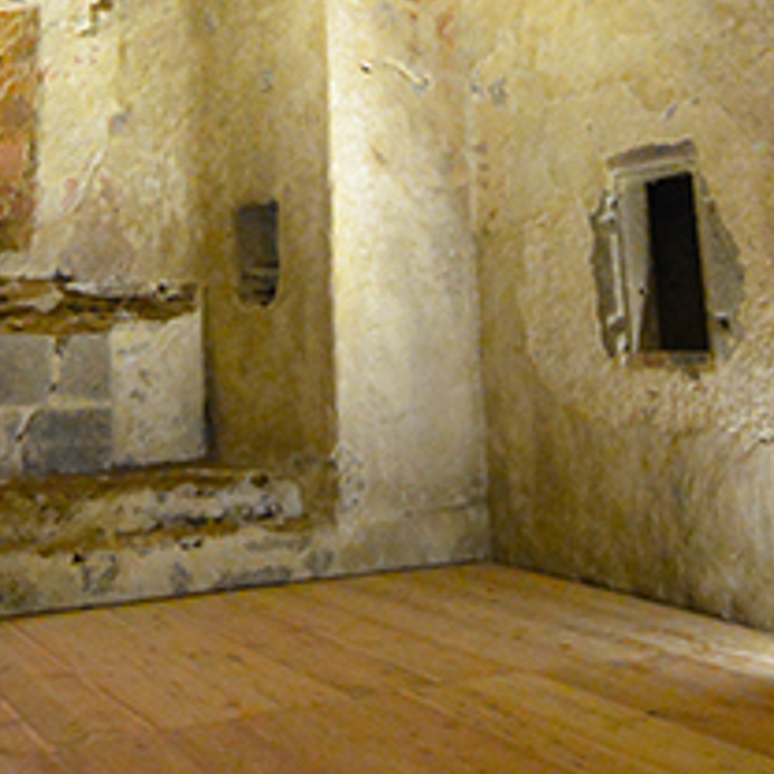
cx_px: 294
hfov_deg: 34.5
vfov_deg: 31.4
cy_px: -47
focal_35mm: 49
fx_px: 1240
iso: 3200
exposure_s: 1/25
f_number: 4.5
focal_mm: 10
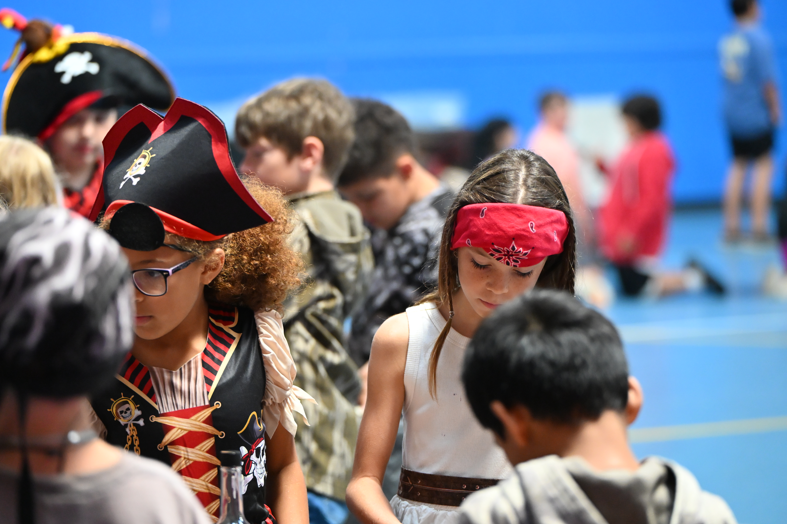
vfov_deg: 11.6
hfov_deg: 17.3
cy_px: 263
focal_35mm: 118
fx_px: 2579
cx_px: 393
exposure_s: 1/250
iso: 5600
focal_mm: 115
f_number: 2.8
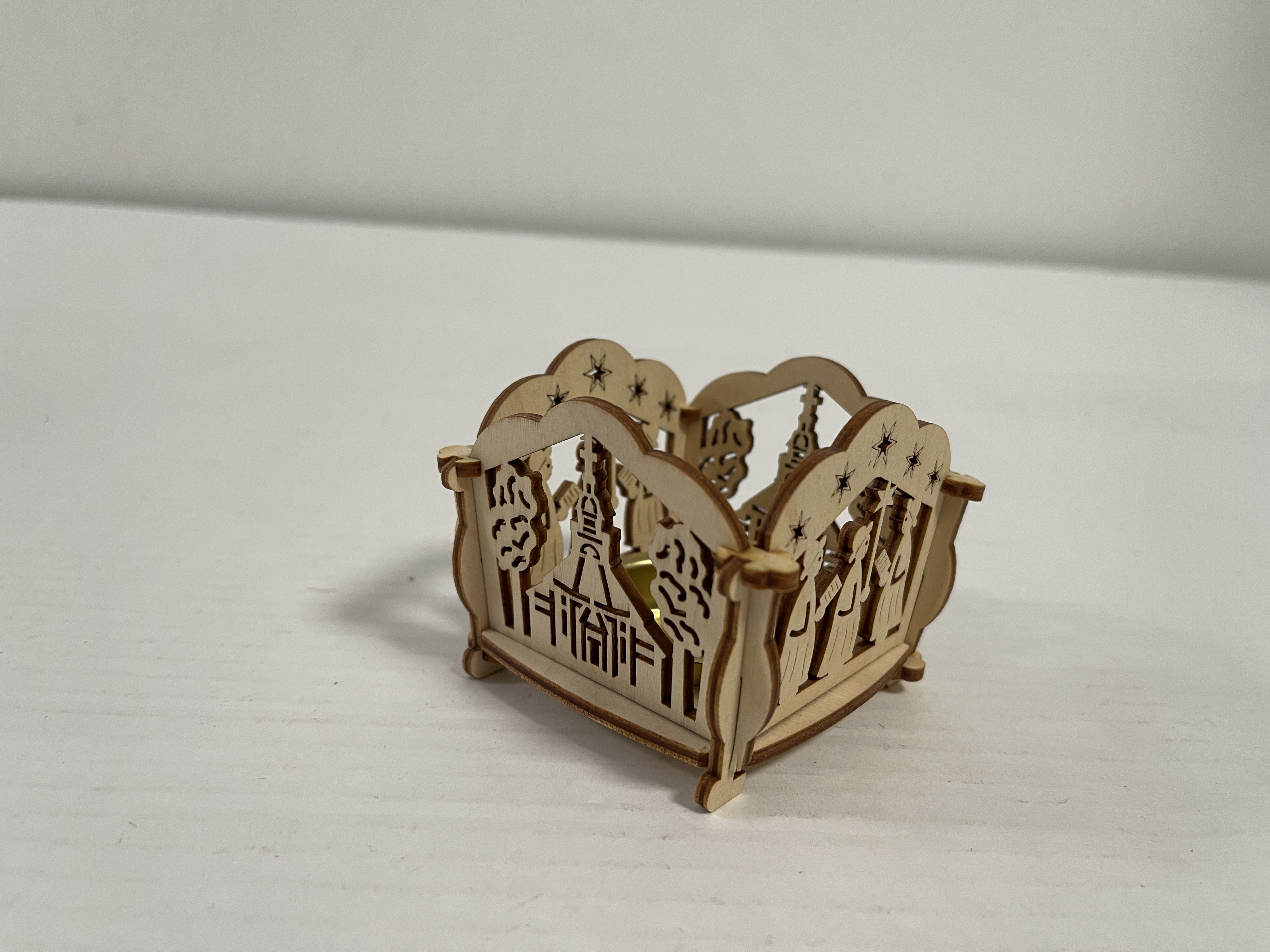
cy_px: 476
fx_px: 917
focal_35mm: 25
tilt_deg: -19.2
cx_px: 635
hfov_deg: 69.4
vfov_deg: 54.9
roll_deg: -4.5
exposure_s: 1/50
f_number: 1.6
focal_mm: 5.1
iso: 80
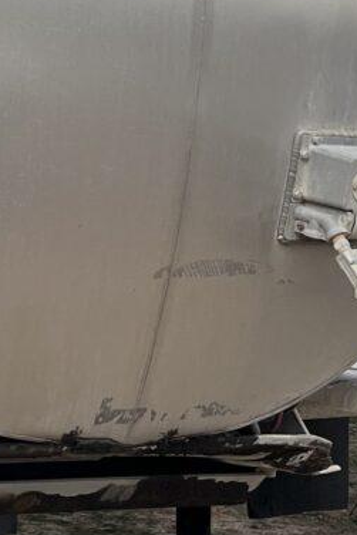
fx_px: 1709
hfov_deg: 11.2
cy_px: 1
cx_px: -275
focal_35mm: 115
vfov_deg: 17.4
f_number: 1.6
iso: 50
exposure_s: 1/3521
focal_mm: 5.1
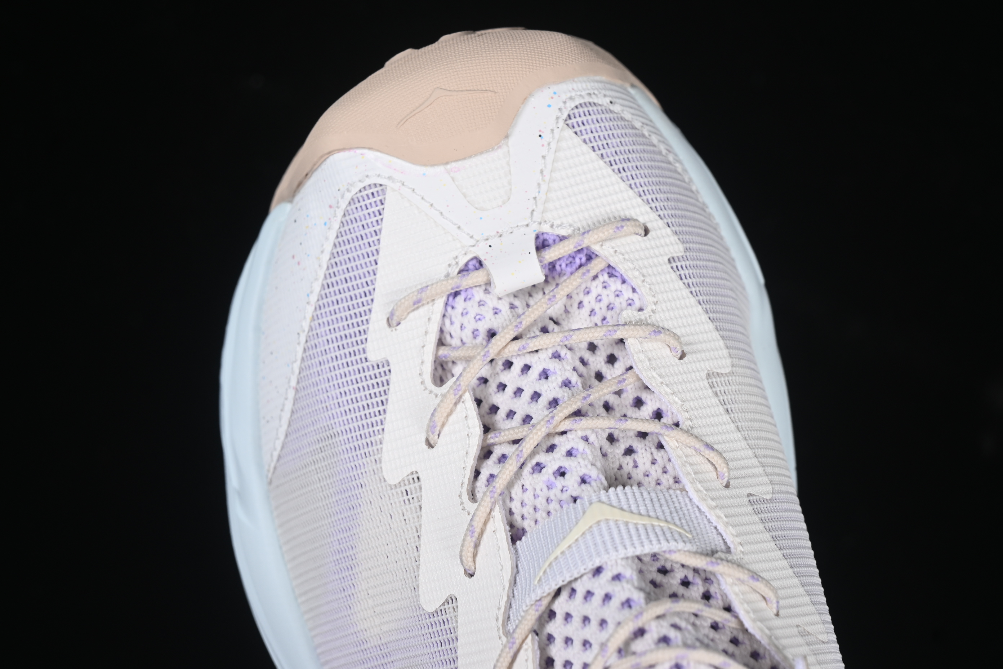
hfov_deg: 27.0
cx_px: 502
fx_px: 2089
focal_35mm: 75
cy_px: 334
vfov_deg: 18.2
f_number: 7.1
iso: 160
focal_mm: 50
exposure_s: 1/80
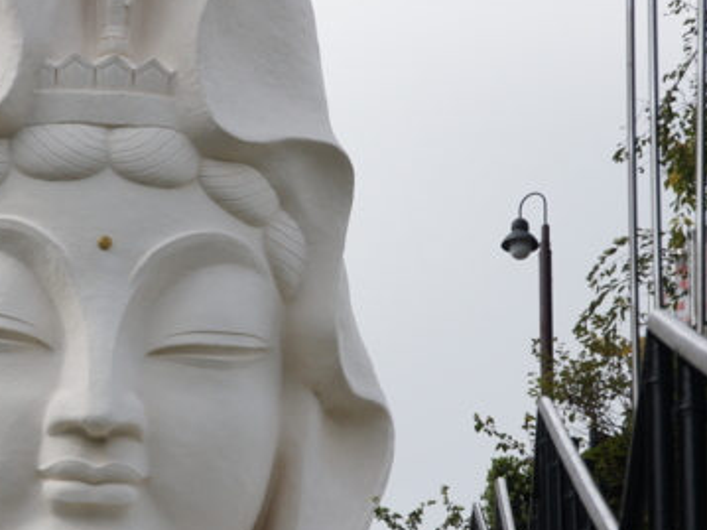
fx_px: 4614
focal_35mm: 226
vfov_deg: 6.6
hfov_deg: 8.8
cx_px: 221
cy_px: 261
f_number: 10
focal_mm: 75
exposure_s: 1/400
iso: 200
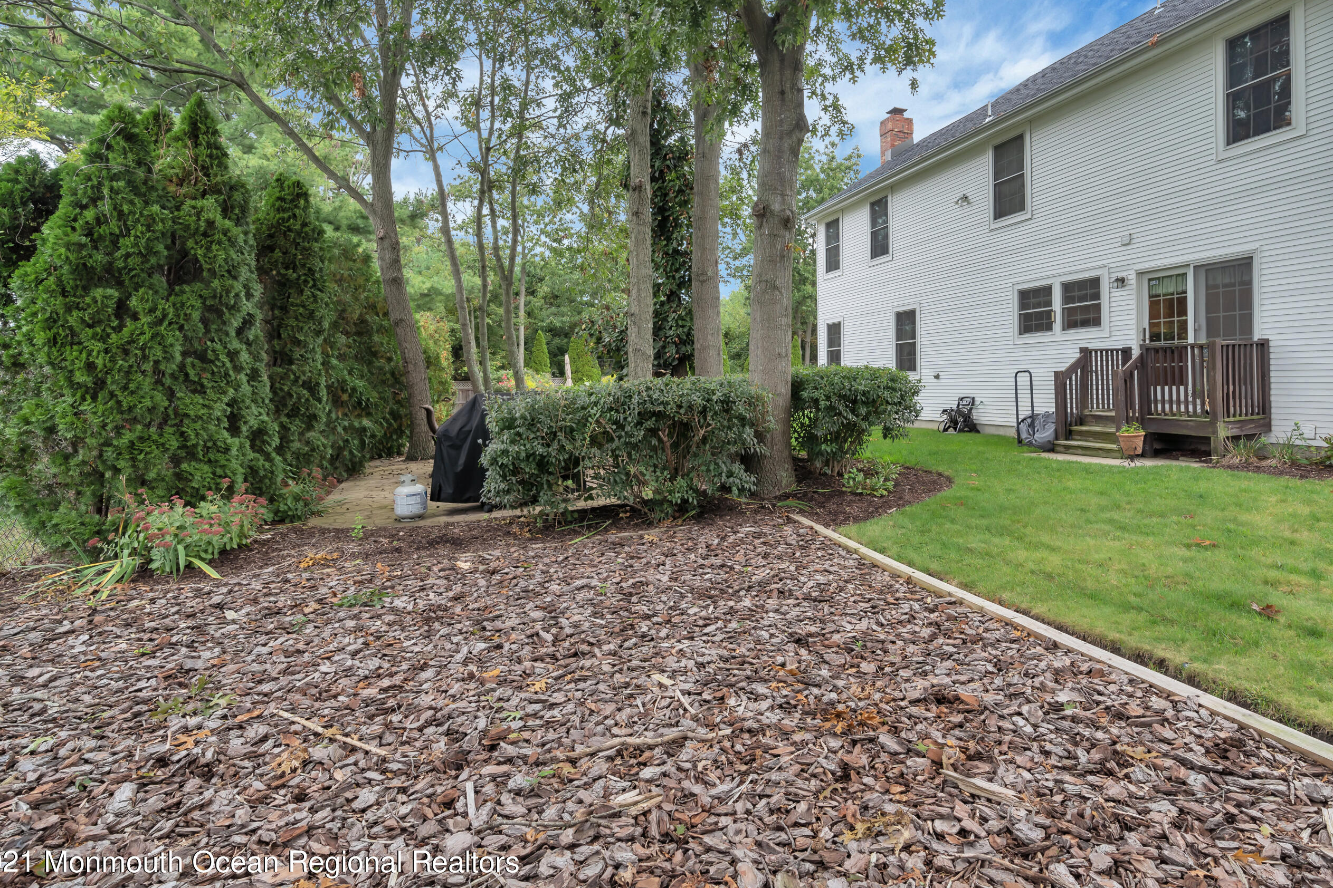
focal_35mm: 19
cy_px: 383
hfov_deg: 86.6
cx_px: 737
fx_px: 703
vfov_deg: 64.3
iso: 200
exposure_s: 1/15
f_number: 8
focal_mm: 16
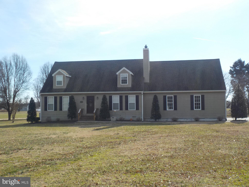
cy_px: 94
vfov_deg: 37.7
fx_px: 273
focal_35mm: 38
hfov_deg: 49.0
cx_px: 124
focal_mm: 5.2
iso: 125
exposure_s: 1/1000
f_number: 3.7
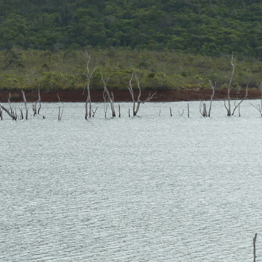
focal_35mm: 250
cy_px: 59
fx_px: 2141
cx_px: -93
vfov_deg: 7.0
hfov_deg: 6.9
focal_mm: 15.8
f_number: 4.3
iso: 80
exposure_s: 1/250
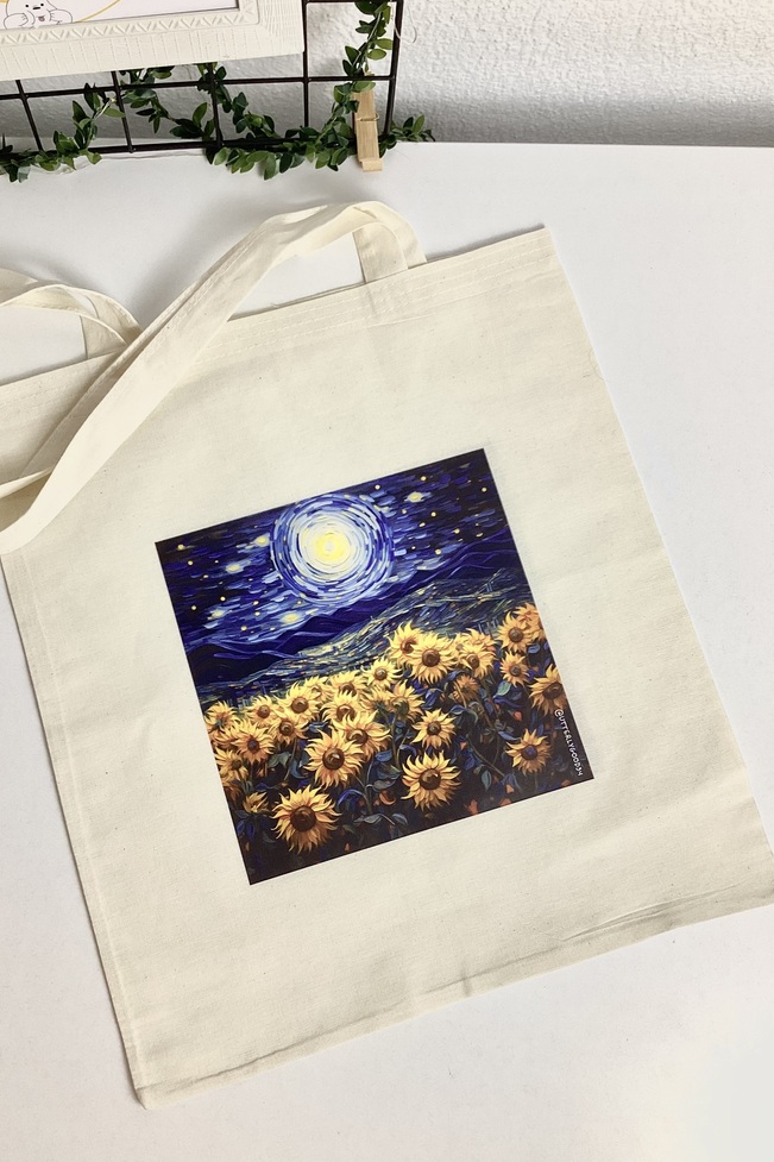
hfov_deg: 39.9
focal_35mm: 33
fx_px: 1065
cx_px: 332
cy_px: 579
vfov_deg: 57.2
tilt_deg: -80.3
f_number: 2.4
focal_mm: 3.3
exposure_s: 1/50
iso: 50
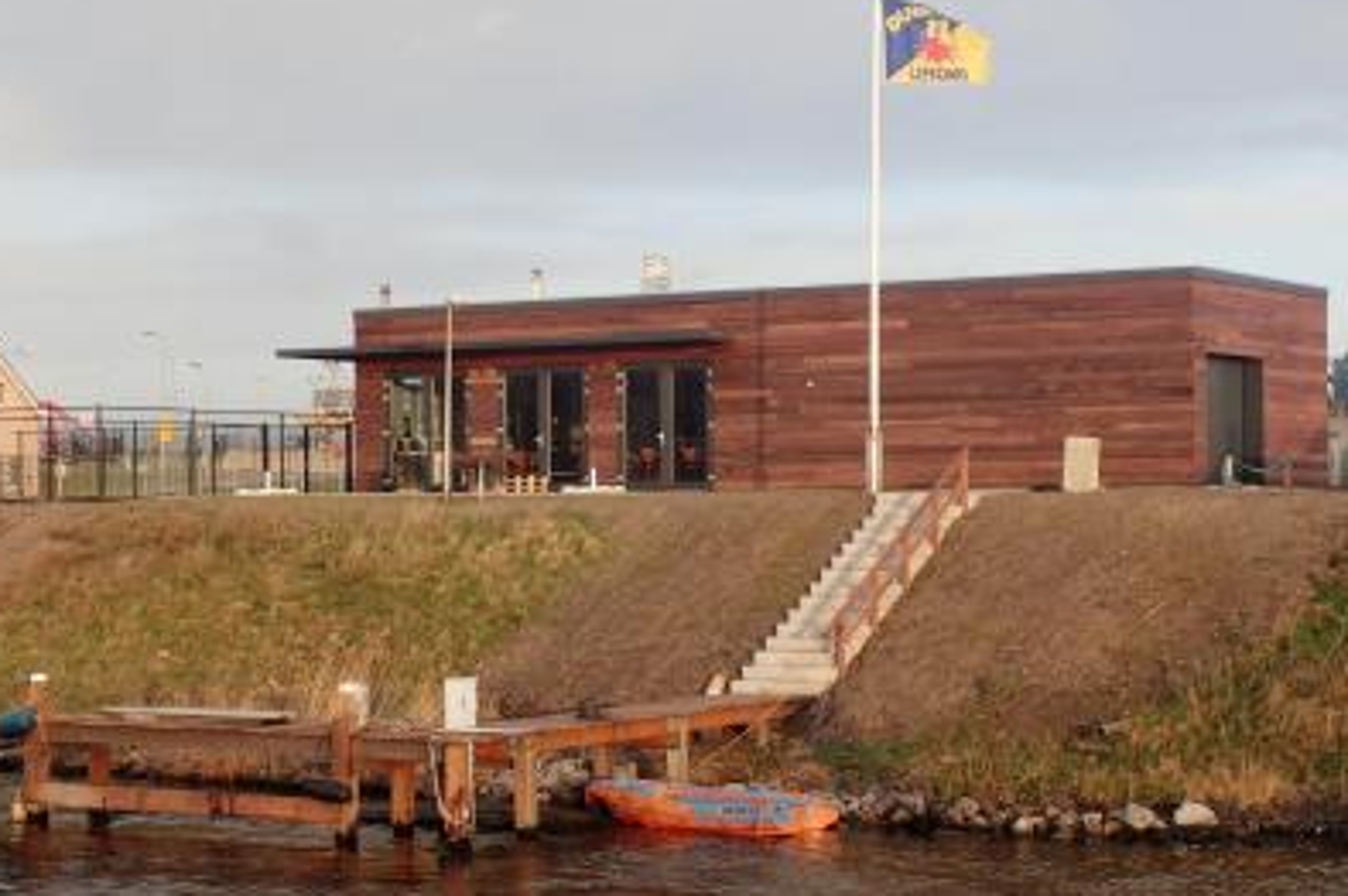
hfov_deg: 35.7
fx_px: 2095
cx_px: 667
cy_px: 407
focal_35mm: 56
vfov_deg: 24.1
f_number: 4.5
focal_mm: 9.61
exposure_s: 1/125
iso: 100
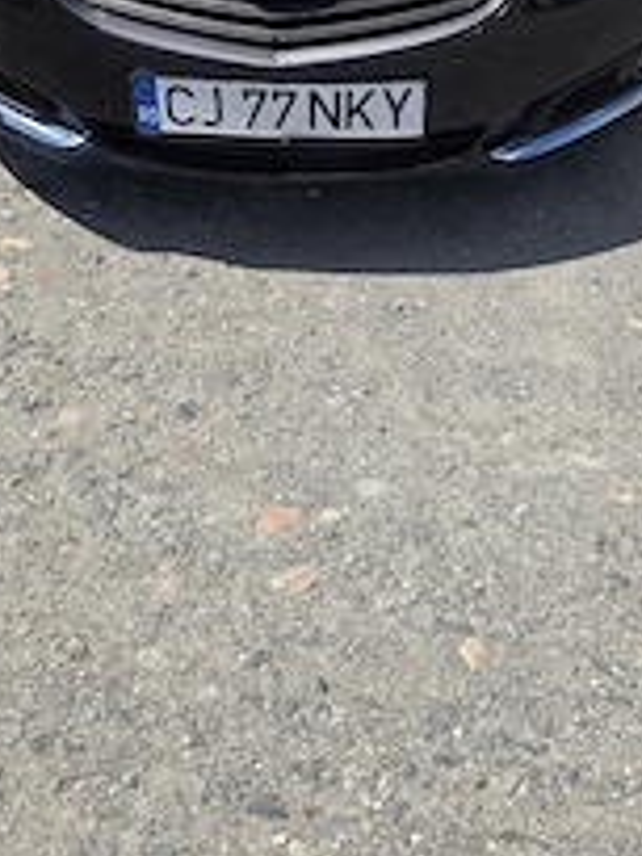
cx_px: 361
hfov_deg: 32.1
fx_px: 1113
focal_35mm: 45
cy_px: 302
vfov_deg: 41.7
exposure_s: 1/10000
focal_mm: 5.4
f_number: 1.8
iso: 80
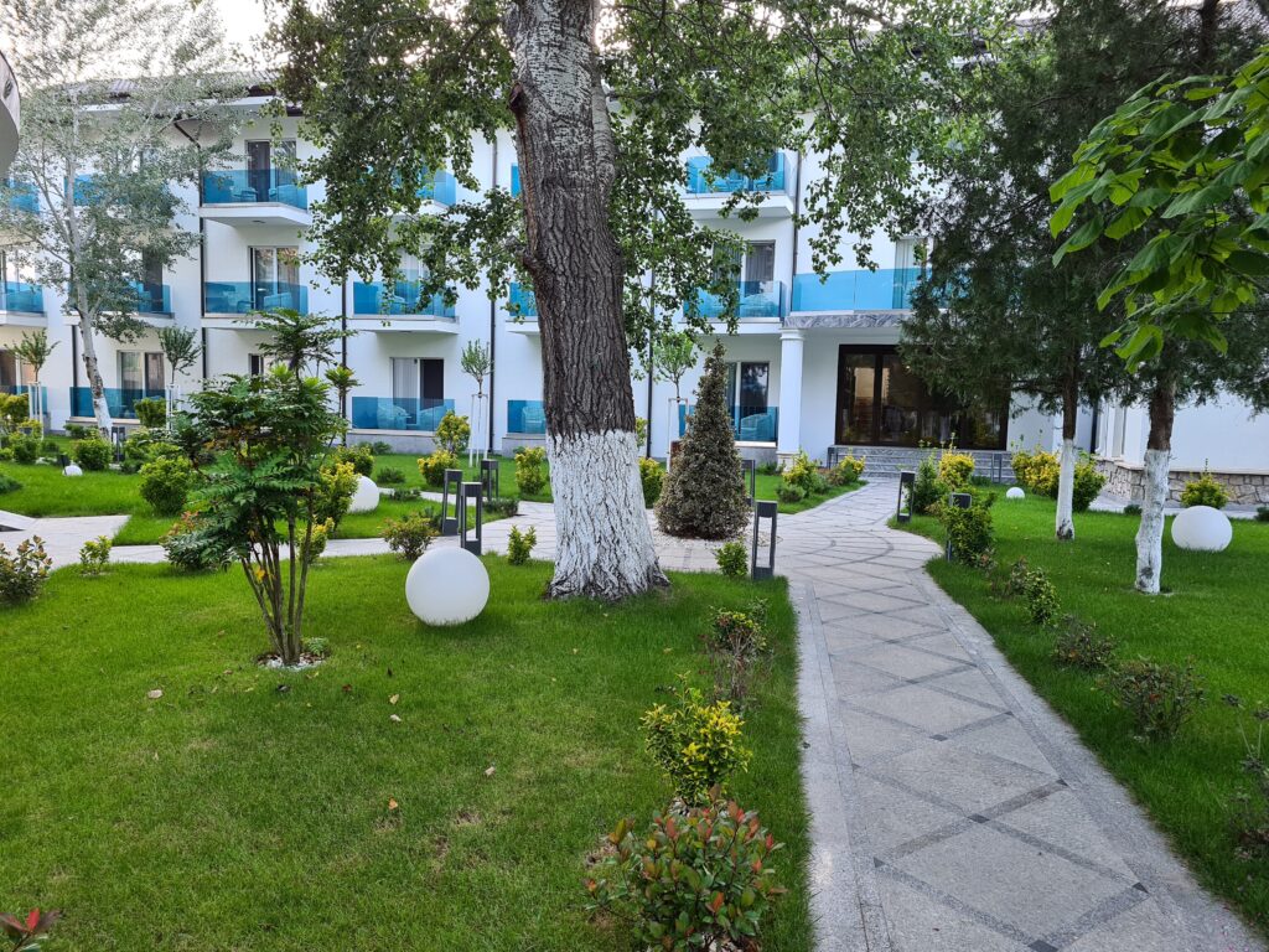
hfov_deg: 67.3
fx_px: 953
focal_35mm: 26
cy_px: 476
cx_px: 634
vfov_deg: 53.1
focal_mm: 5.4
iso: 64
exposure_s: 1/50
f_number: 1.8
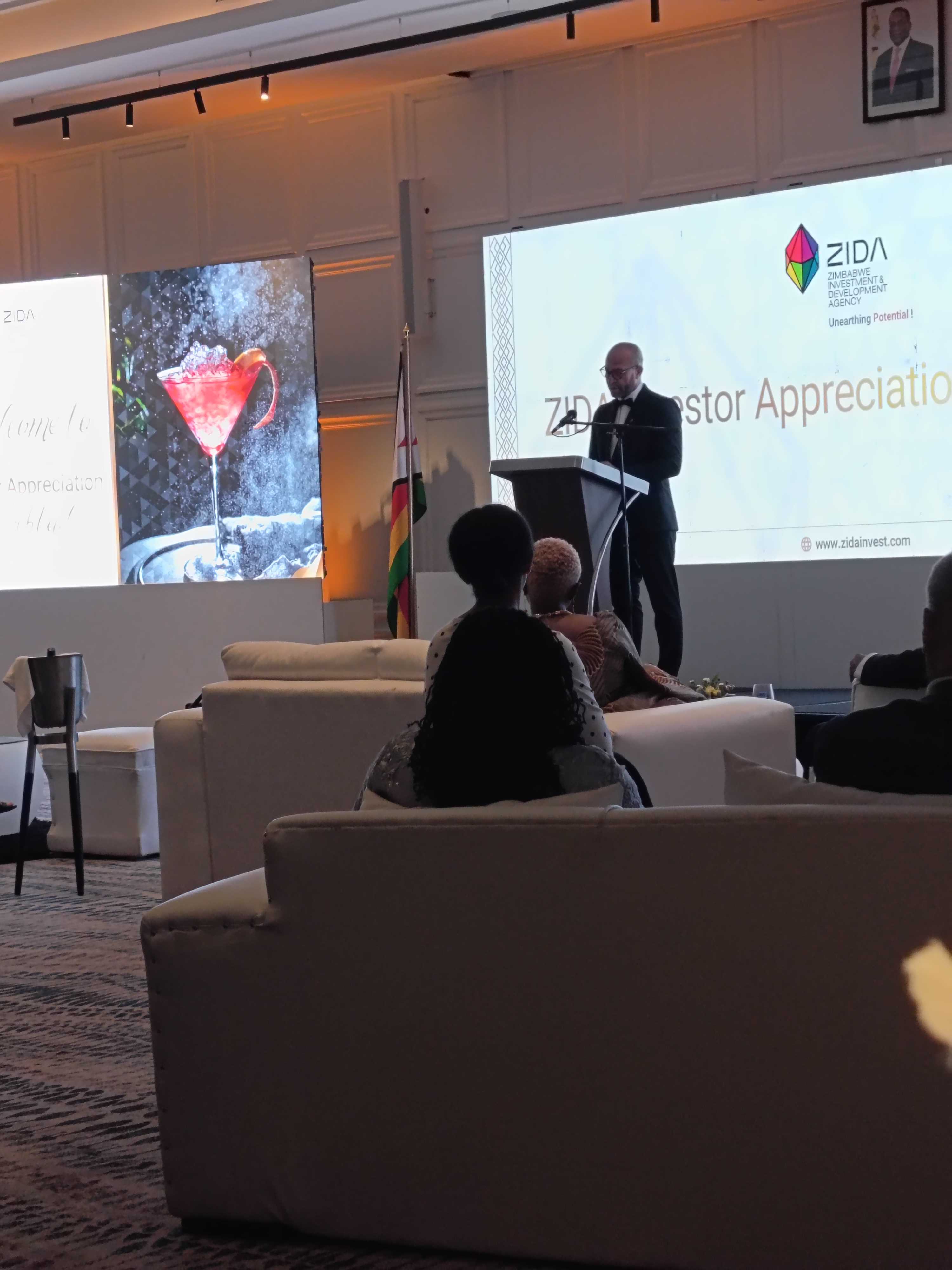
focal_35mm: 72
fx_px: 2640
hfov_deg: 20.4
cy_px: 635
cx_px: 476
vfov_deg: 27.0
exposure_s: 1/50
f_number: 1.75
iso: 465
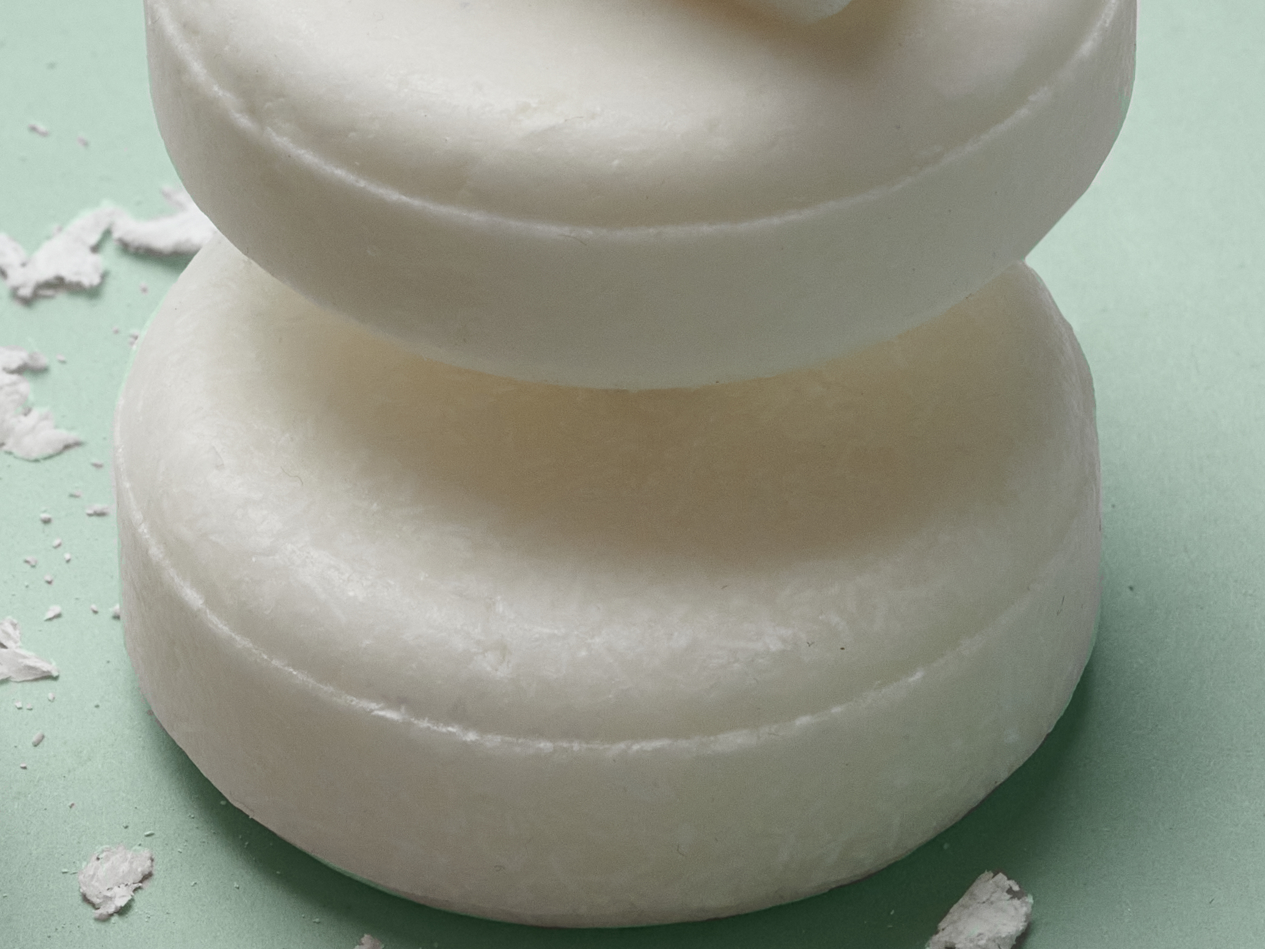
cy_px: 278
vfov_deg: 4.6
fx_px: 11912
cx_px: 190
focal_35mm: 326
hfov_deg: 6.1
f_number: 10
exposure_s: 1/160
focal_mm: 85
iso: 320
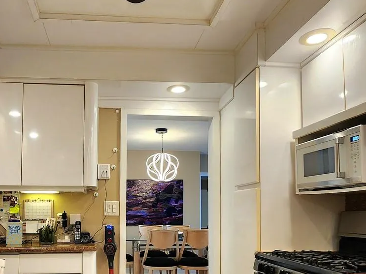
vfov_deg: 48.0
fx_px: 296
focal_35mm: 28
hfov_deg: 62.4
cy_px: 203
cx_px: 132
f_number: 2.2
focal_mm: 2.2
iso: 125
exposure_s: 1/60.2
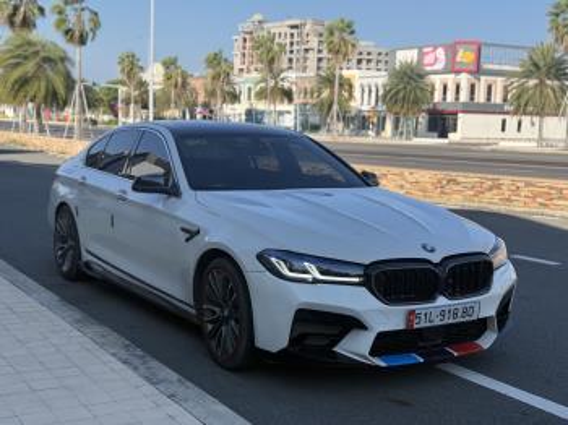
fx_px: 787
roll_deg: -1.8
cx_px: 284
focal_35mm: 48
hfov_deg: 39.7
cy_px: 212
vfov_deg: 30.2
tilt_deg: -6.5
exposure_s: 1/3378
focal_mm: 6.76
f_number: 1.78
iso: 80
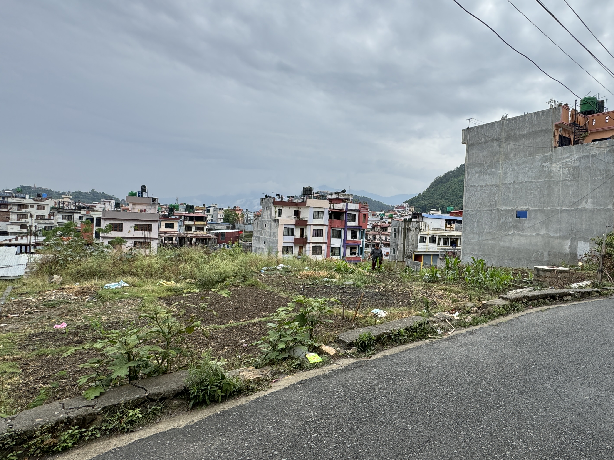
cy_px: 224
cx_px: 364
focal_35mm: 20
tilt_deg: +0.4
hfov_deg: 80.9
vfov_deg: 66.0
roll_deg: -2.7
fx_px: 355
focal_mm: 2.22
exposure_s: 1/879
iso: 50
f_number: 2.2
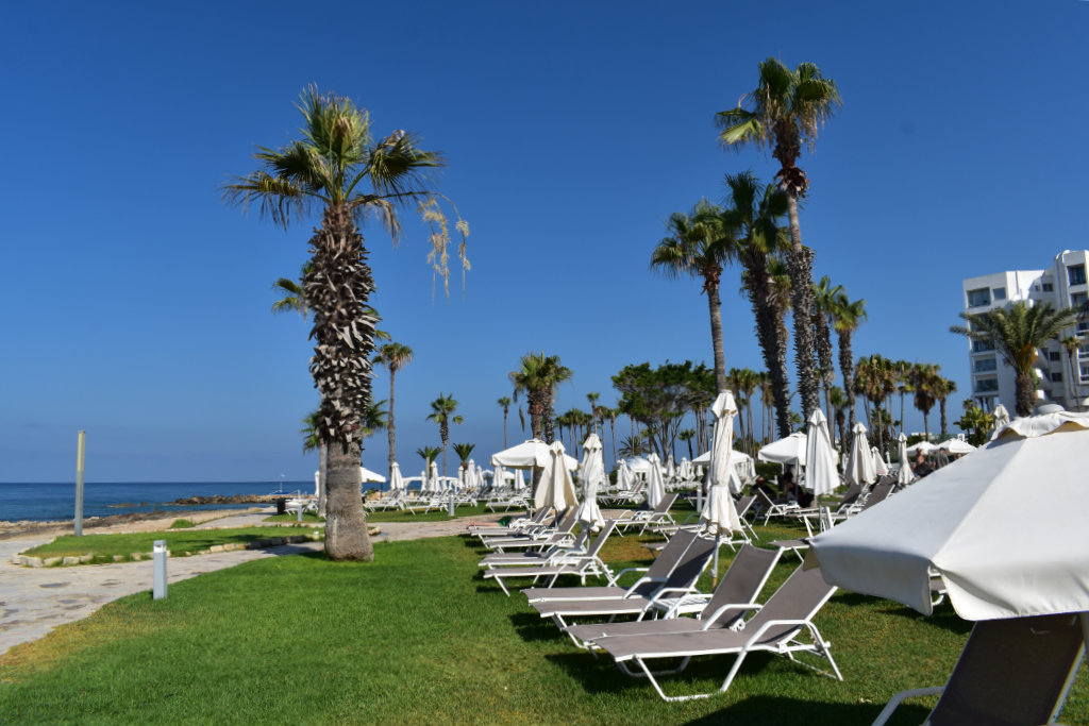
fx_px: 817
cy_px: 363
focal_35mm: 27
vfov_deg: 47.9
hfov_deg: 67.4
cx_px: 544
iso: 200
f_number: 11
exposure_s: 1/500
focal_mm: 18
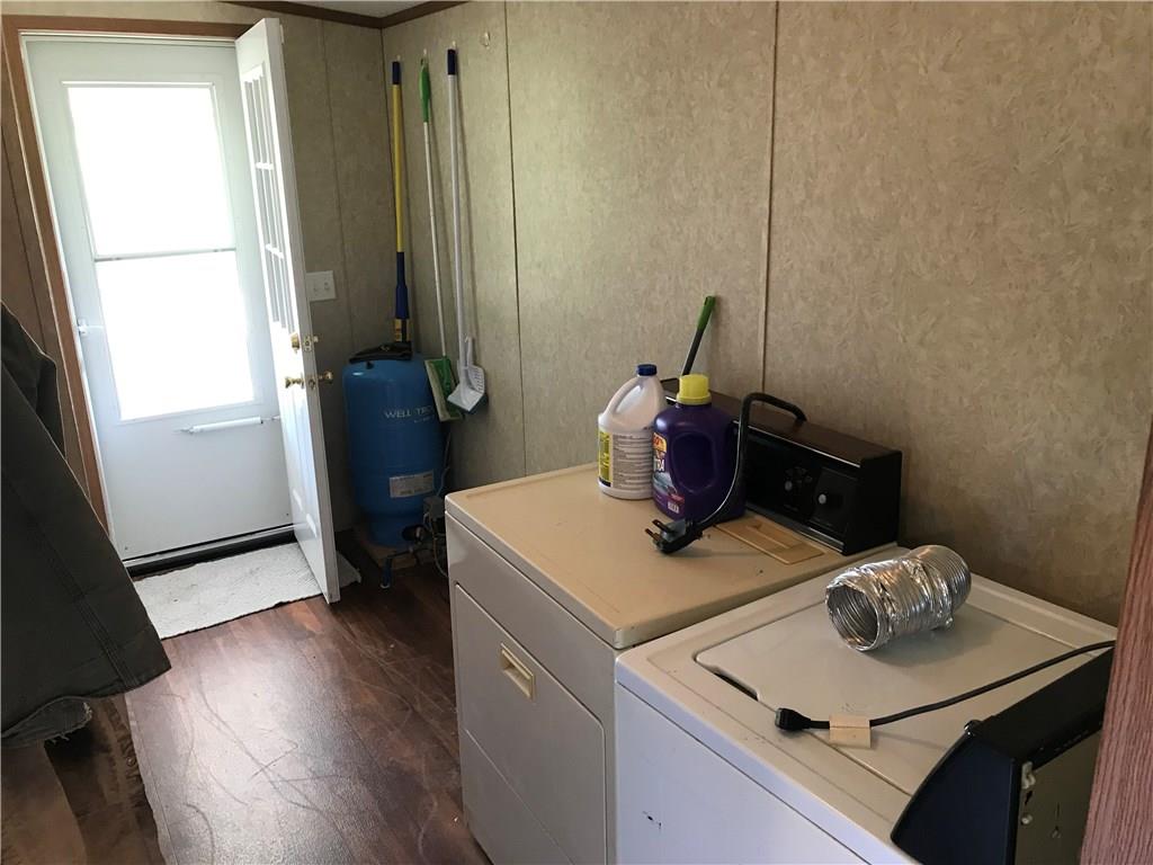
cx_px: 576
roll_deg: +0.4
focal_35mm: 28
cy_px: 432
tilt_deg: -14.3
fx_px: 933
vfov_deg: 49.7
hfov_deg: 63.4
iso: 32
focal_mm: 3.99
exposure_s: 1/24
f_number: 1.8
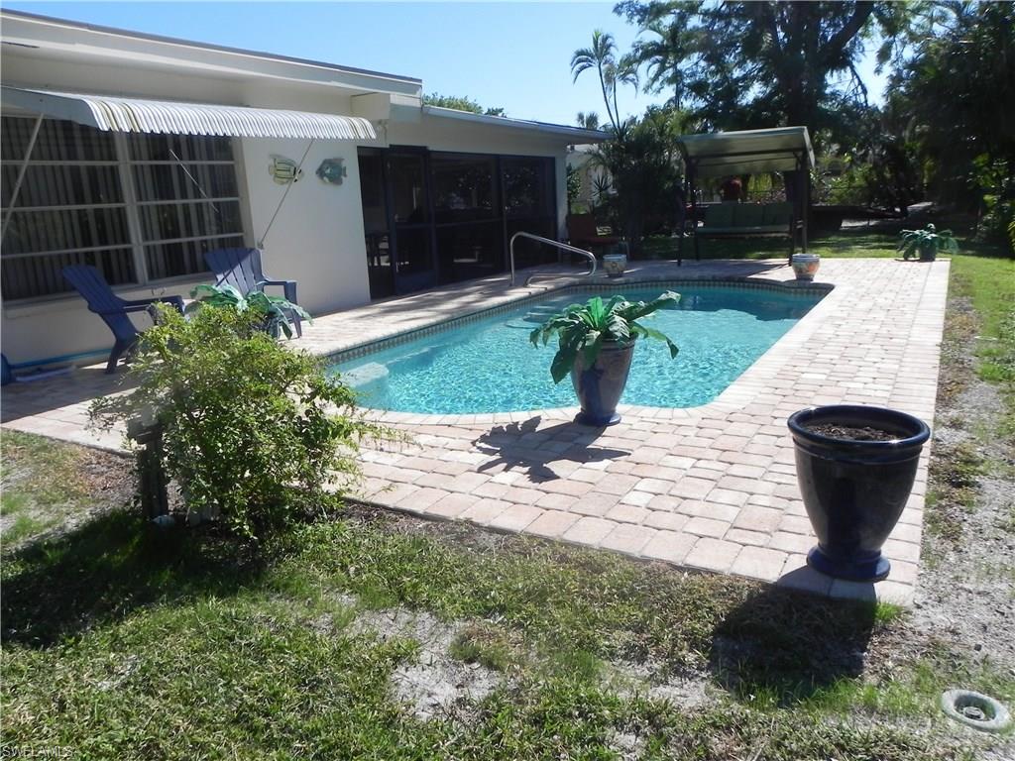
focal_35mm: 26
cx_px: 508
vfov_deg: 53.1
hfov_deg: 67.3
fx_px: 762
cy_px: 380
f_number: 7.1
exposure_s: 1/424
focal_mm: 4.6
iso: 160
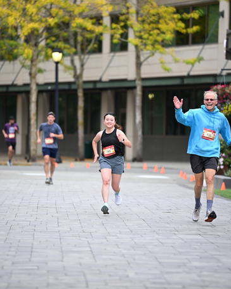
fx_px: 1940
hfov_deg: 6.8
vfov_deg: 8.5
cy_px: 135
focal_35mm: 227
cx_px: 116
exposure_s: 1/2000
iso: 640
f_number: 2.8
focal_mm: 200
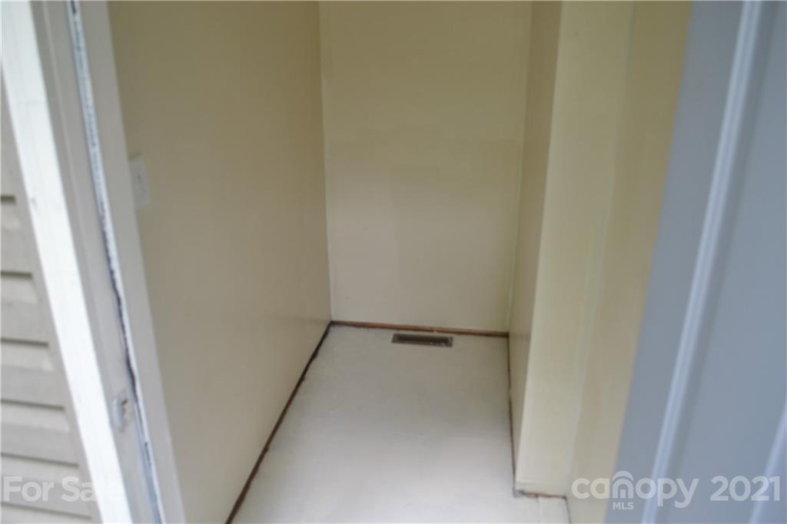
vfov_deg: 47.9
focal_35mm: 27
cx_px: 394
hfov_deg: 67.4
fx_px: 590
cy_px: 262
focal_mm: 18
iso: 400
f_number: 4.5
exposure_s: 1/80
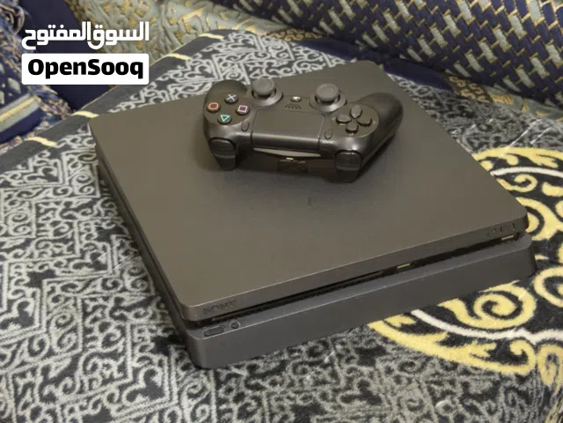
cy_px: 212
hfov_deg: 39.7
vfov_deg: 30.3
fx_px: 781
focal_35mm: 48
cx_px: 282
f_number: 1.78
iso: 640
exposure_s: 1/25
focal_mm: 6.76
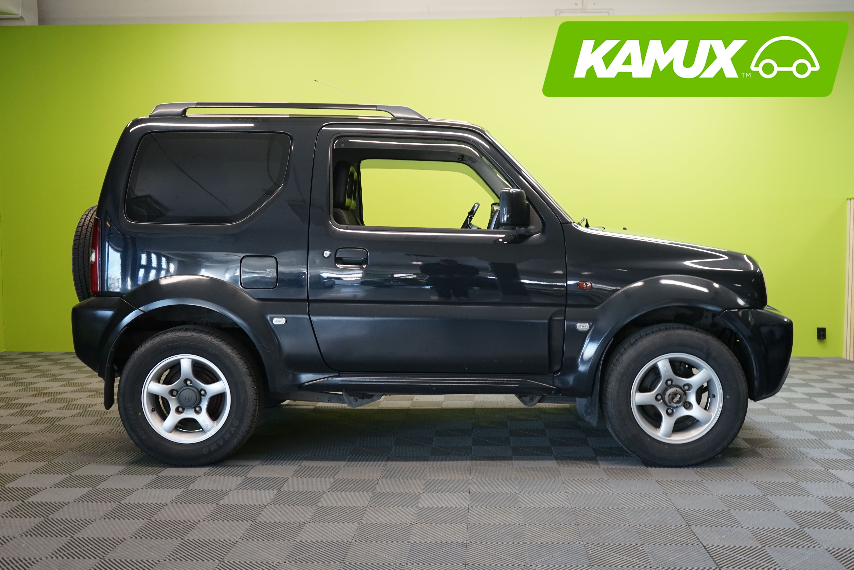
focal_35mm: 35
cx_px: 432
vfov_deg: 37.9
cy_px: 286
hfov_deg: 54.4
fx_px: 830
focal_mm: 34
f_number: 4.5
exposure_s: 1/30
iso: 1000
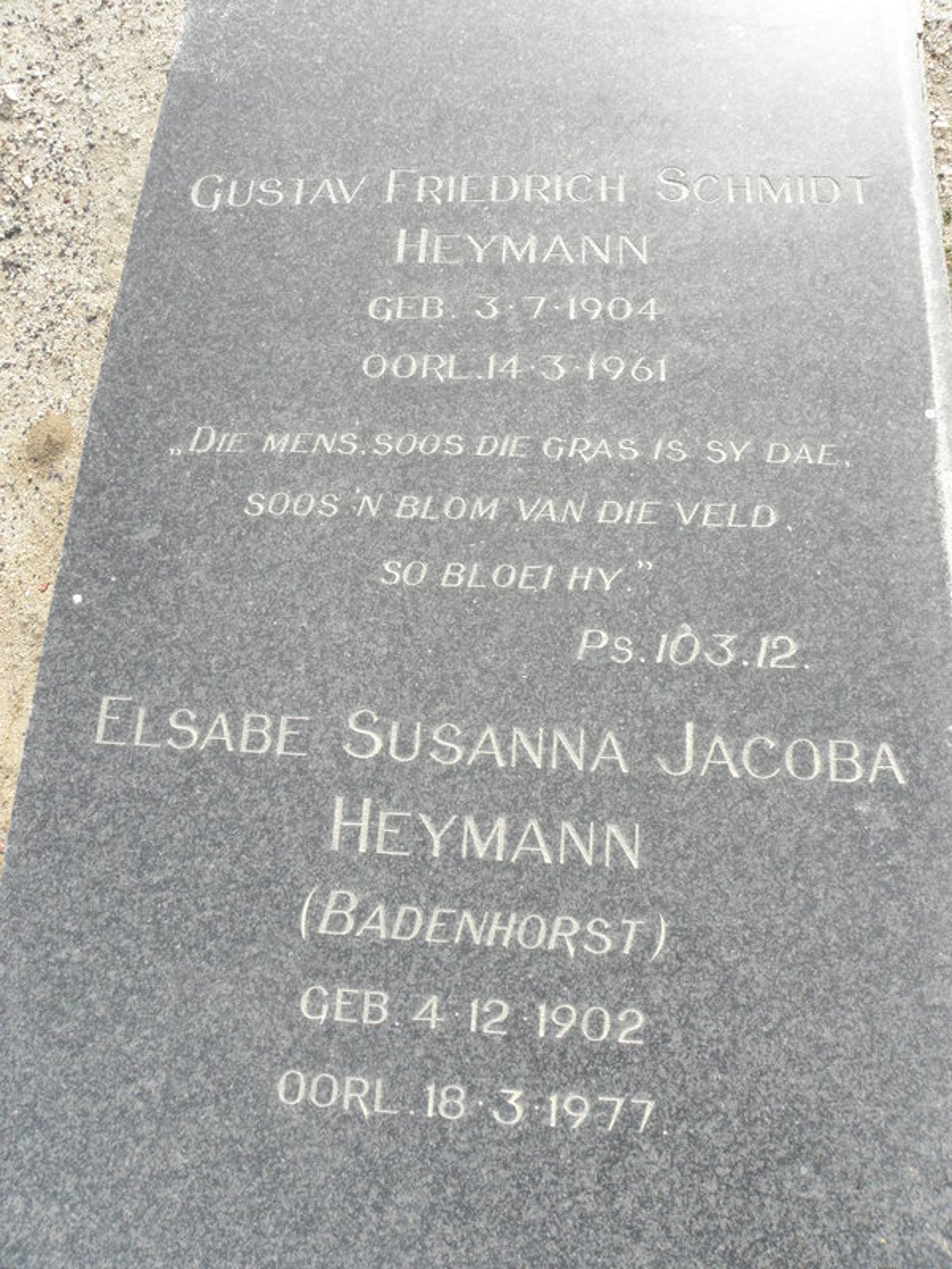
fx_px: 953
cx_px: 476
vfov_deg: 67.3
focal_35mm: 26
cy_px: 634
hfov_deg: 53.1
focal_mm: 4.6
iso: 200
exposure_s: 1/250
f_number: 5.6
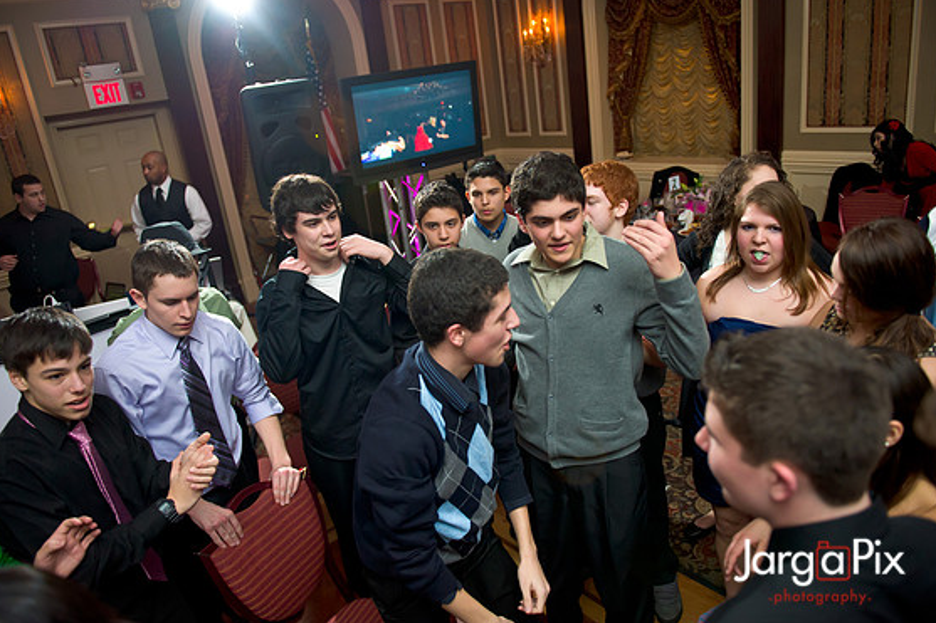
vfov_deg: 51.3
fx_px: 650
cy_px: 304
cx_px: 476
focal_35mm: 25
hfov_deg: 71.5
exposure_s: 1/125
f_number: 2.8
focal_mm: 24
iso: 1600
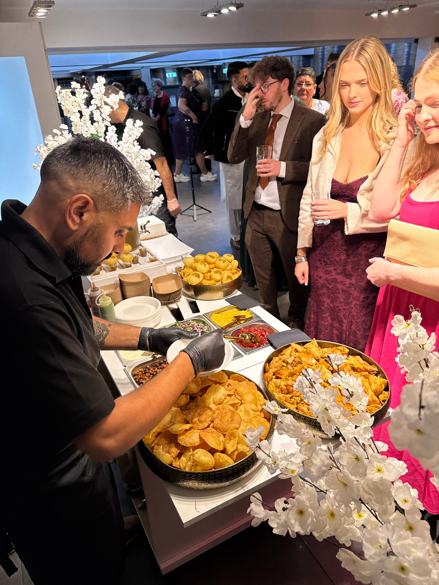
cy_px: 292
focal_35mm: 24
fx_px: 406
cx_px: 220
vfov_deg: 71.6
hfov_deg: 56.8
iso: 160
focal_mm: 6.76
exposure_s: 1/100
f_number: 1.78
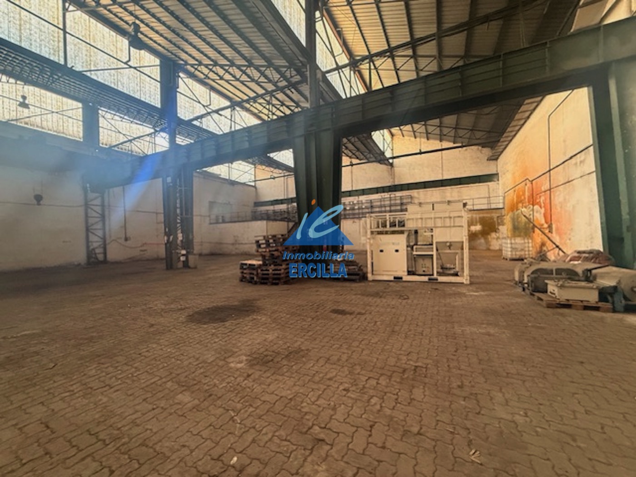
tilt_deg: -1.2
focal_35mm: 14
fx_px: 257
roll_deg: +2.1
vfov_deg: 85.7
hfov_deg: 102.1
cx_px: 318
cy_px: 238
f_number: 2.2
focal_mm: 2.22
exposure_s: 1/60
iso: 500
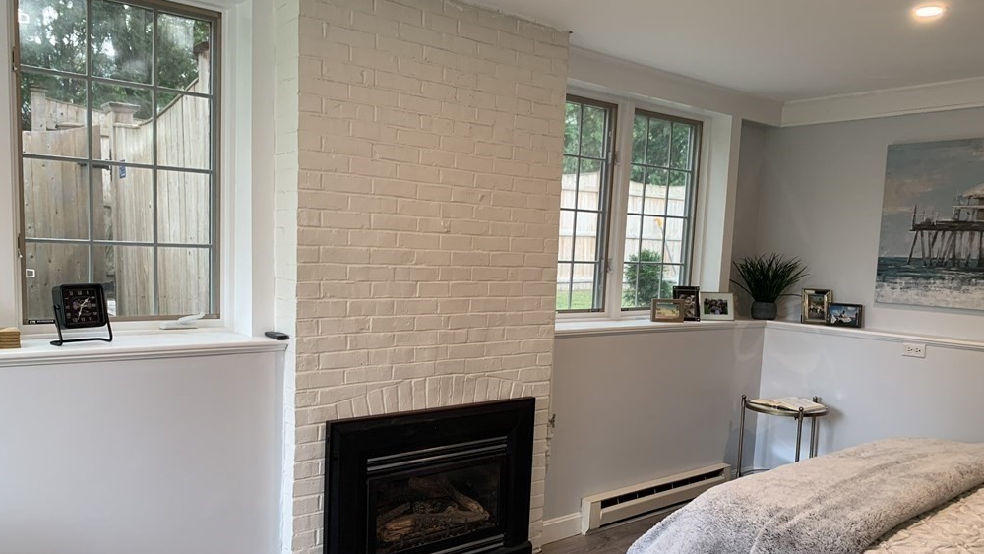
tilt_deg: -5.5
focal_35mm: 29
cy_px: 333
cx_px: 495
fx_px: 757
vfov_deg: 40.0
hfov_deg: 66.1
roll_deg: -2.5
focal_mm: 4.25
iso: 100
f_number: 1.8
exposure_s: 1/79
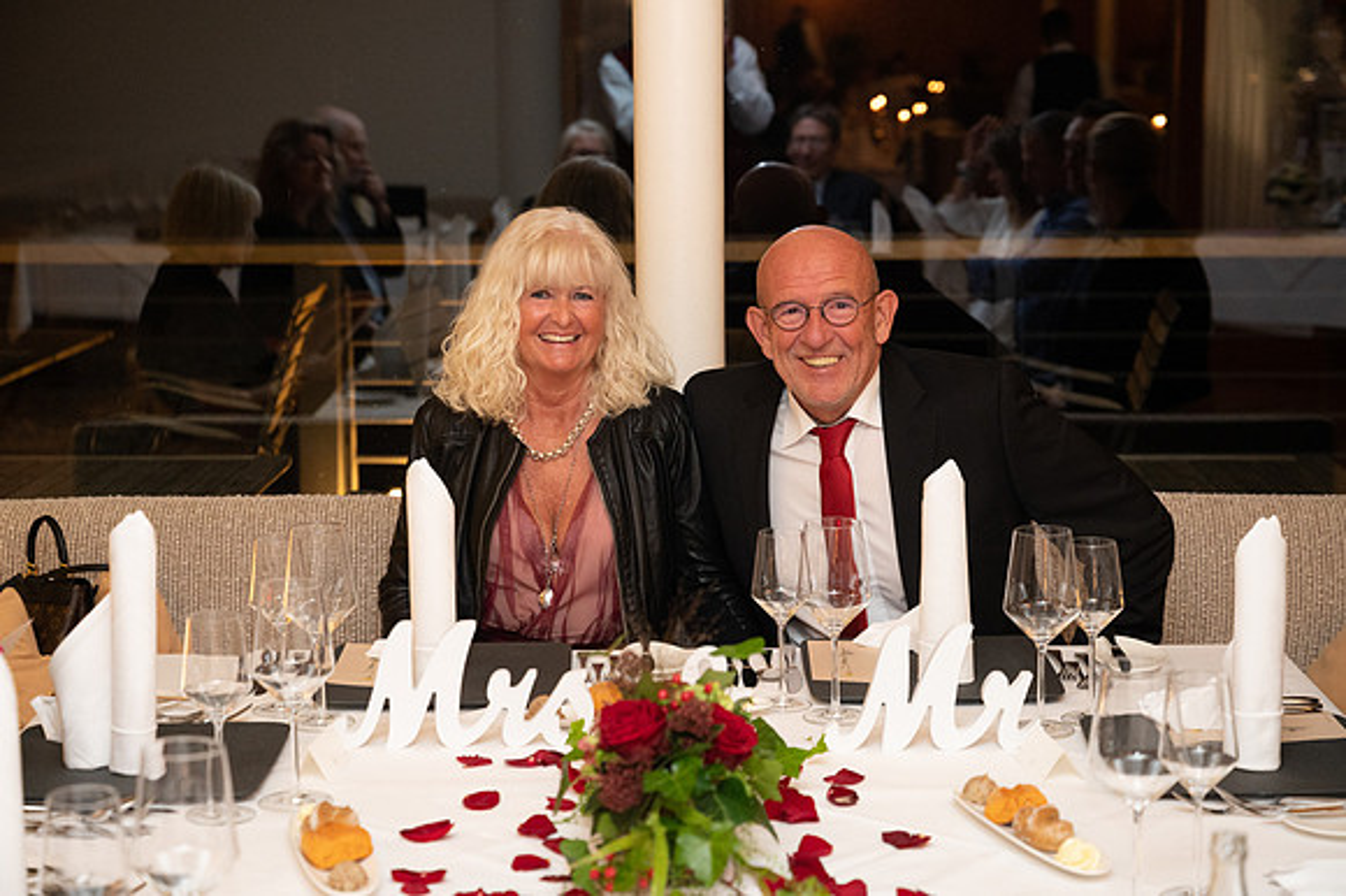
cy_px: 448
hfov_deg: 28.9
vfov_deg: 19.4
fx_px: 2616
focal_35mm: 70
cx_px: 673
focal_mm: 70
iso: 5600
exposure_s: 1/60
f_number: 4
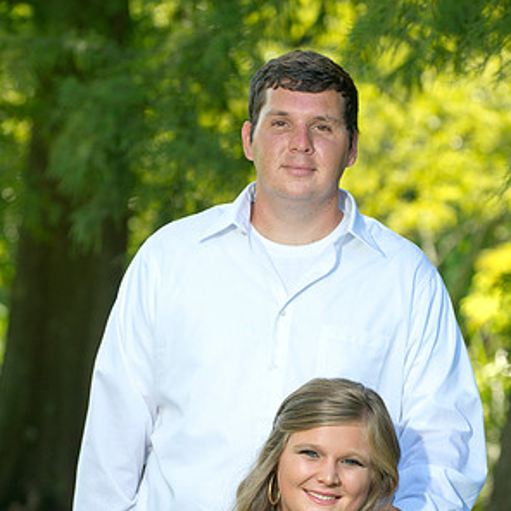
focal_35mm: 174
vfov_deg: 10.0
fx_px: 2906
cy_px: 380
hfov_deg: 10.0
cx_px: 256
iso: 320
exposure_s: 1/250
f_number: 4.5
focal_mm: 135
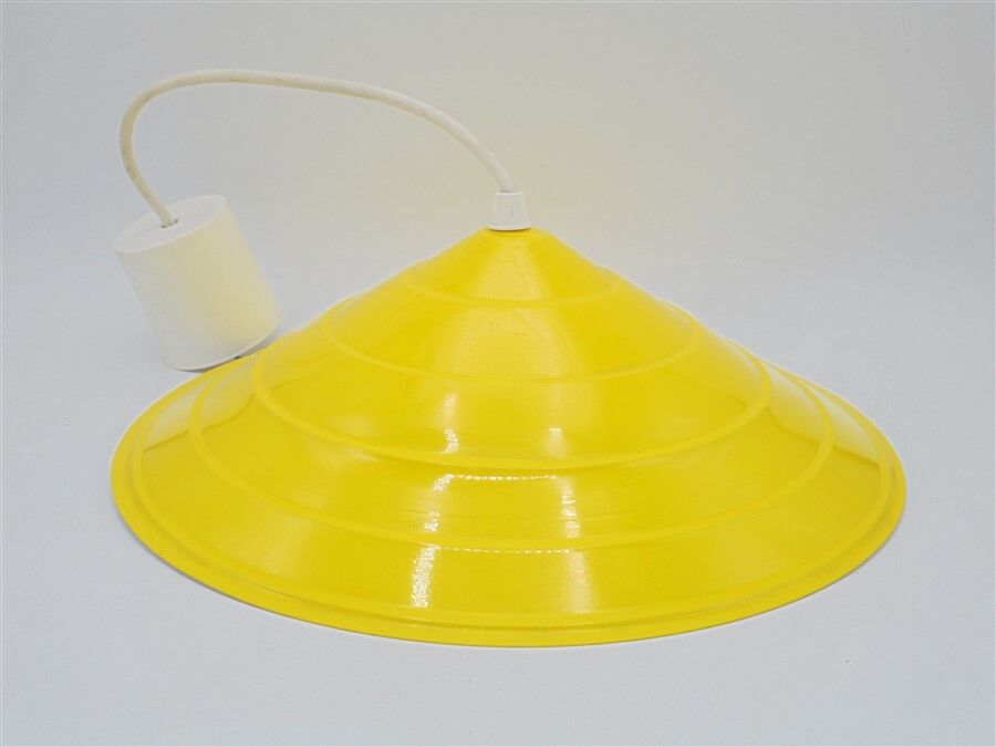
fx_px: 978
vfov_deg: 41.8
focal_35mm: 34
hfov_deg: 54.0
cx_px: 498
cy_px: 374
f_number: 4
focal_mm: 6.1
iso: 100
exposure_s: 1/250
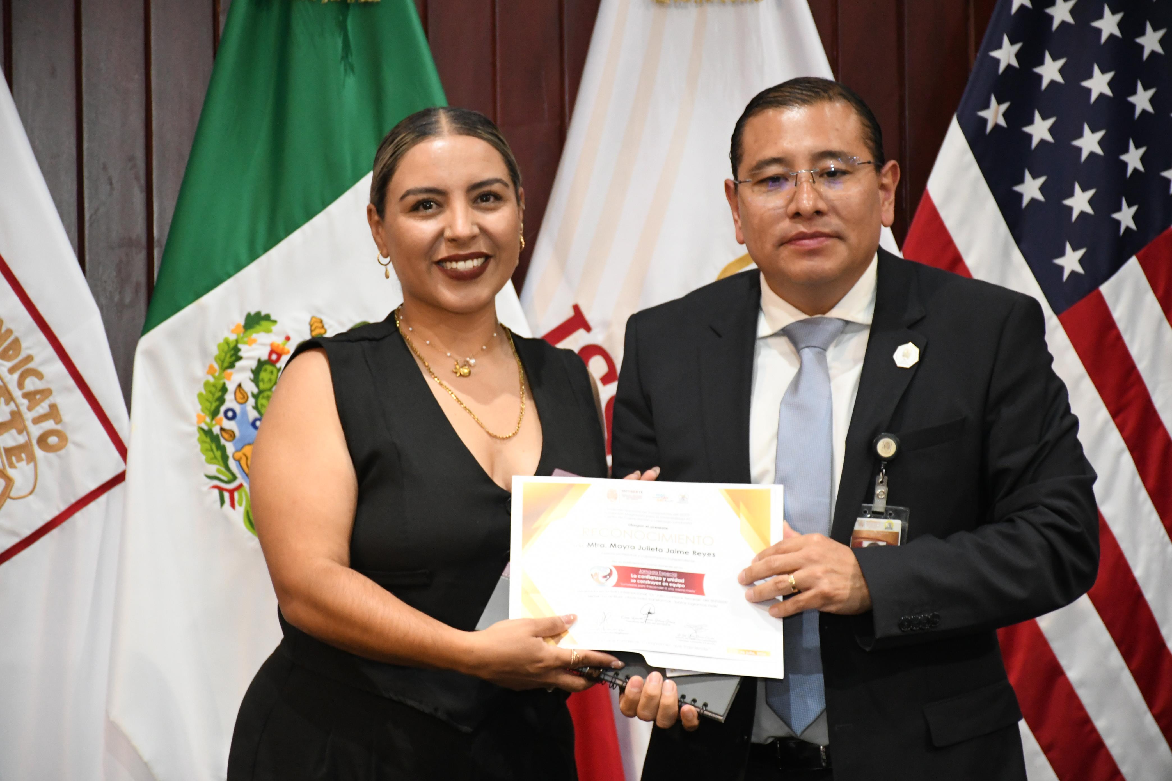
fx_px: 4623
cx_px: 586
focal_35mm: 142
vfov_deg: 9.7
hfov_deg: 14.4
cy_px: 390
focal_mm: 95
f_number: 5.6
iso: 4000
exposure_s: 1/100
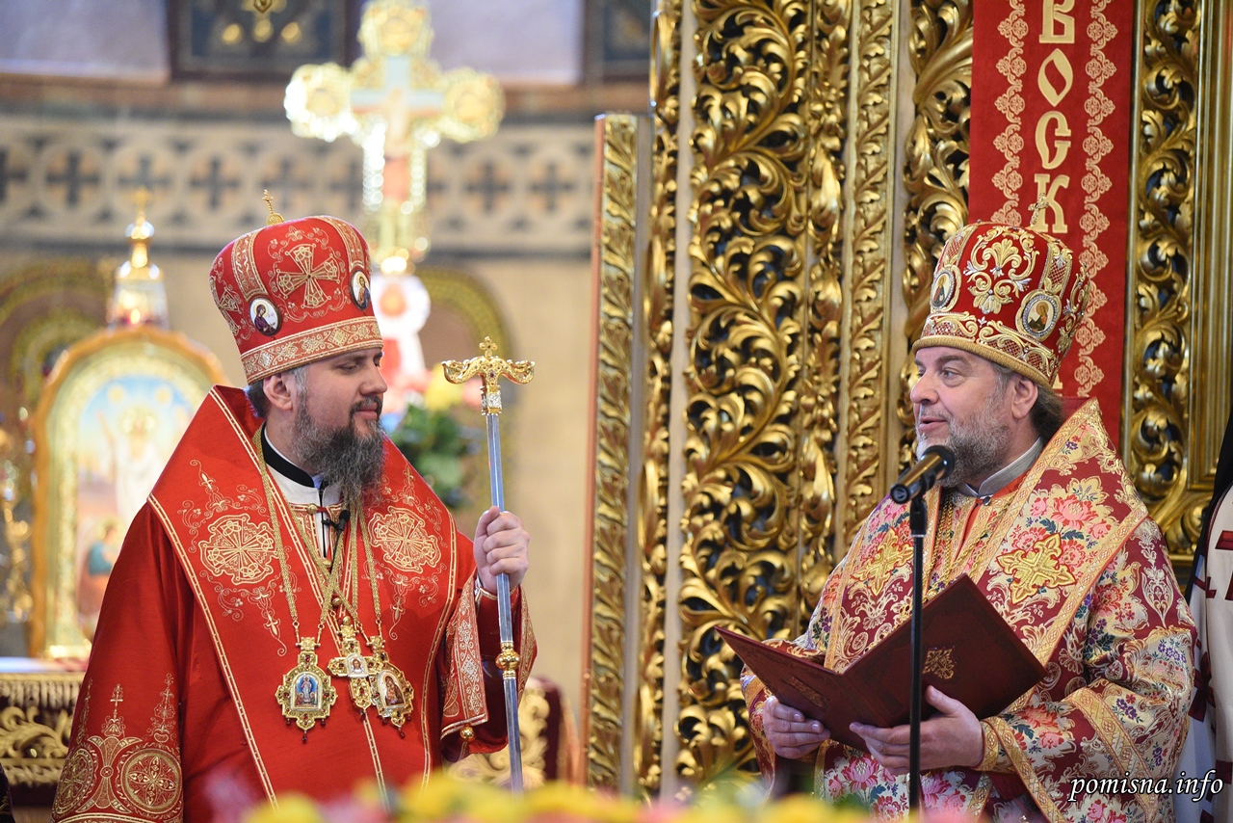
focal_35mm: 160
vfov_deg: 8.6
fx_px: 5481
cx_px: 616
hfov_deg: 12.8
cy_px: 412
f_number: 2.8
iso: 4000
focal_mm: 160
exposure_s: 1/80
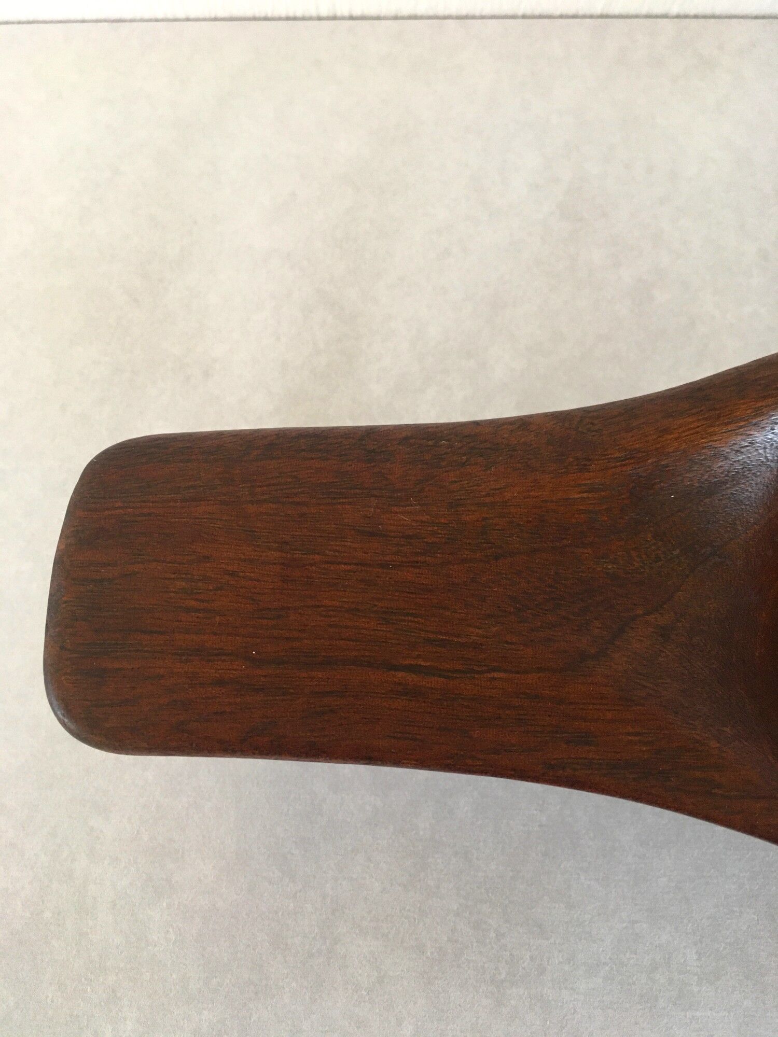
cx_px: 389
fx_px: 869
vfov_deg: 61.7
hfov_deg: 48.2
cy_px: 518
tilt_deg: -68.1
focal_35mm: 29
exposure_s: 1/33
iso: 160
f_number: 2.2
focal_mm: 4.15
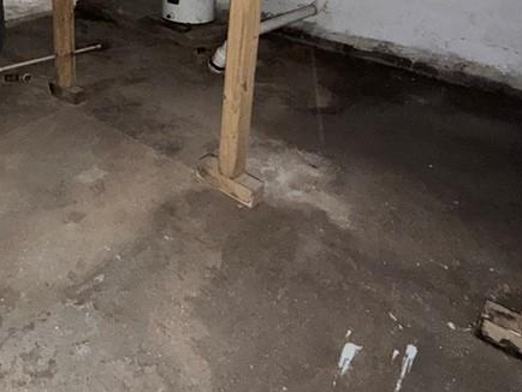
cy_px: 48
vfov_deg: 40.2
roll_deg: +0.1
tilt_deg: -20.0
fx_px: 498
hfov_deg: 53.6
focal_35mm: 33
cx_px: 153
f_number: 2.2
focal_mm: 2.22
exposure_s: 1/16
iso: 640
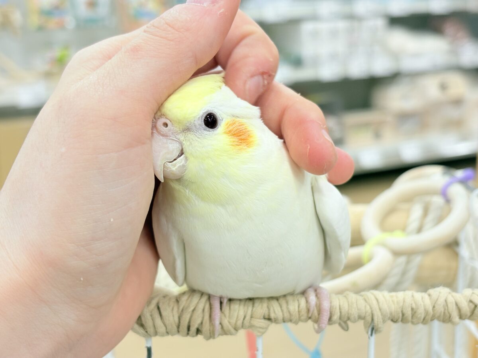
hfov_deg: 36.8
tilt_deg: -13.7
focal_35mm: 52
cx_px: 239
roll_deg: +2.2
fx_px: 718
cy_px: 179
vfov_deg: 28.0
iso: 50
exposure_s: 1/50
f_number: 1.6
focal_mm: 5.96
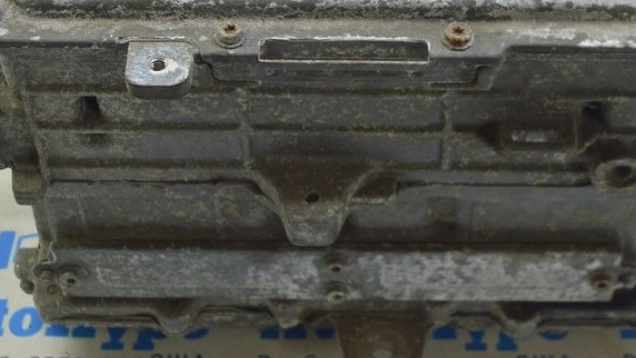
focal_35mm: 76
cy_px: 24
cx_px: 354
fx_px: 1281
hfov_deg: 27.9
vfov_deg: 15.7
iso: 400
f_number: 5.6
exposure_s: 1/20
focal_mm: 27
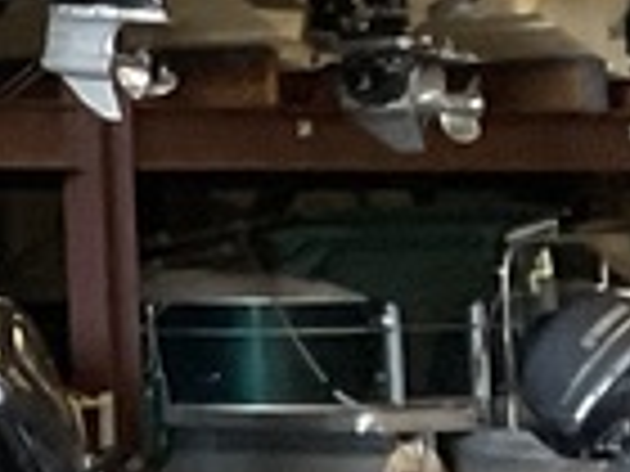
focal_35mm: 212
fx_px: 3858
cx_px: -1593
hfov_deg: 7.5
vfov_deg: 7.0
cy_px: -9
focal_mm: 3
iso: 100
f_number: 1.8
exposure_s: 1/60
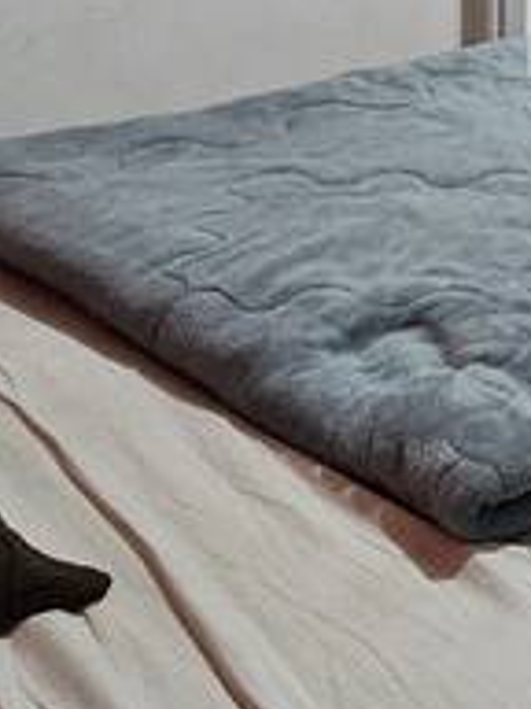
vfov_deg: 22.8
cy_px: -288
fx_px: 1493
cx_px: 900
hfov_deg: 17.2
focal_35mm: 73
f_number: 2.2
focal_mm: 2.2
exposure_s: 1/30
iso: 640
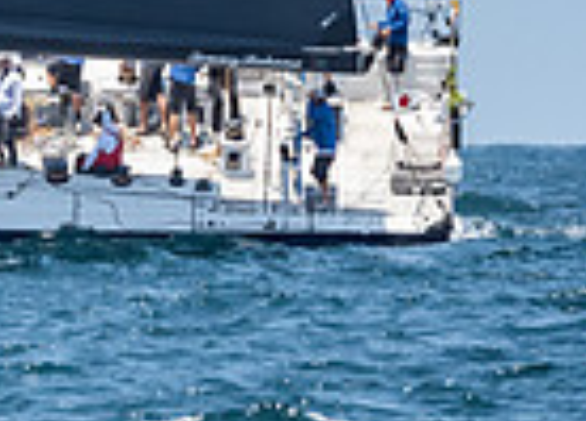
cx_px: -817
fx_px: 37468
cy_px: -408
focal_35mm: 2248
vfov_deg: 0.6
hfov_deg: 0.9
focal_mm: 340
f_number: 5.6
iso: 320
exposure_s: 1/1600
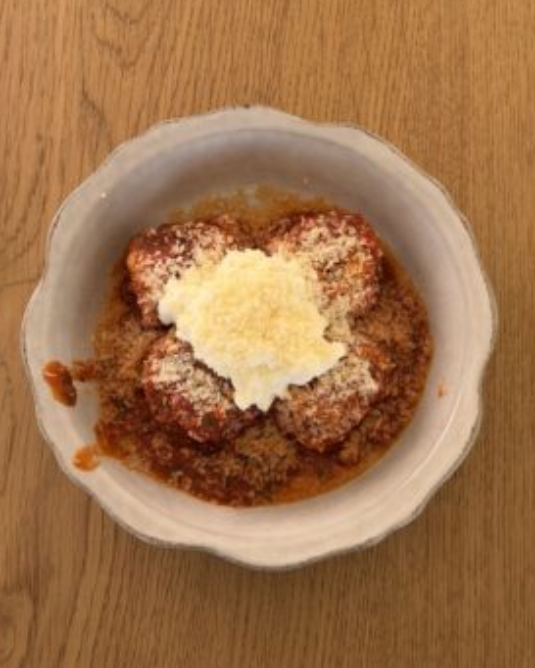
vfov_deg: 34.1
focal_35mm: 55
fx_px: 1088
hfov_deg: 27.6
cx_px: 267
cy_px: 286
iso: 64
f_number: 1.78
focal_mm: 6.76
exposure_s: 1/336
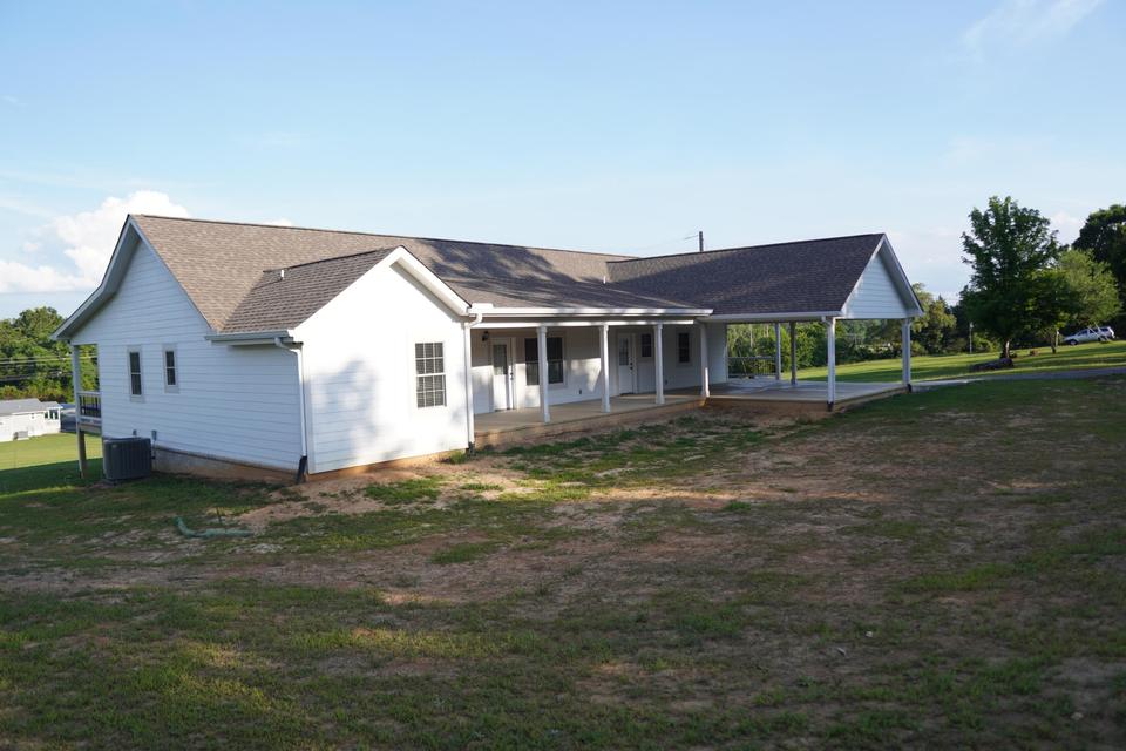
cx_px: 563
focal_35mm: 24
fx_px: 751
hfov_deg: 73.7
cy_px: 376
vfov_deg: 53.1
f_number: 1.4
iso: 100
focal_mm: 16
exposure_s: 1/4000
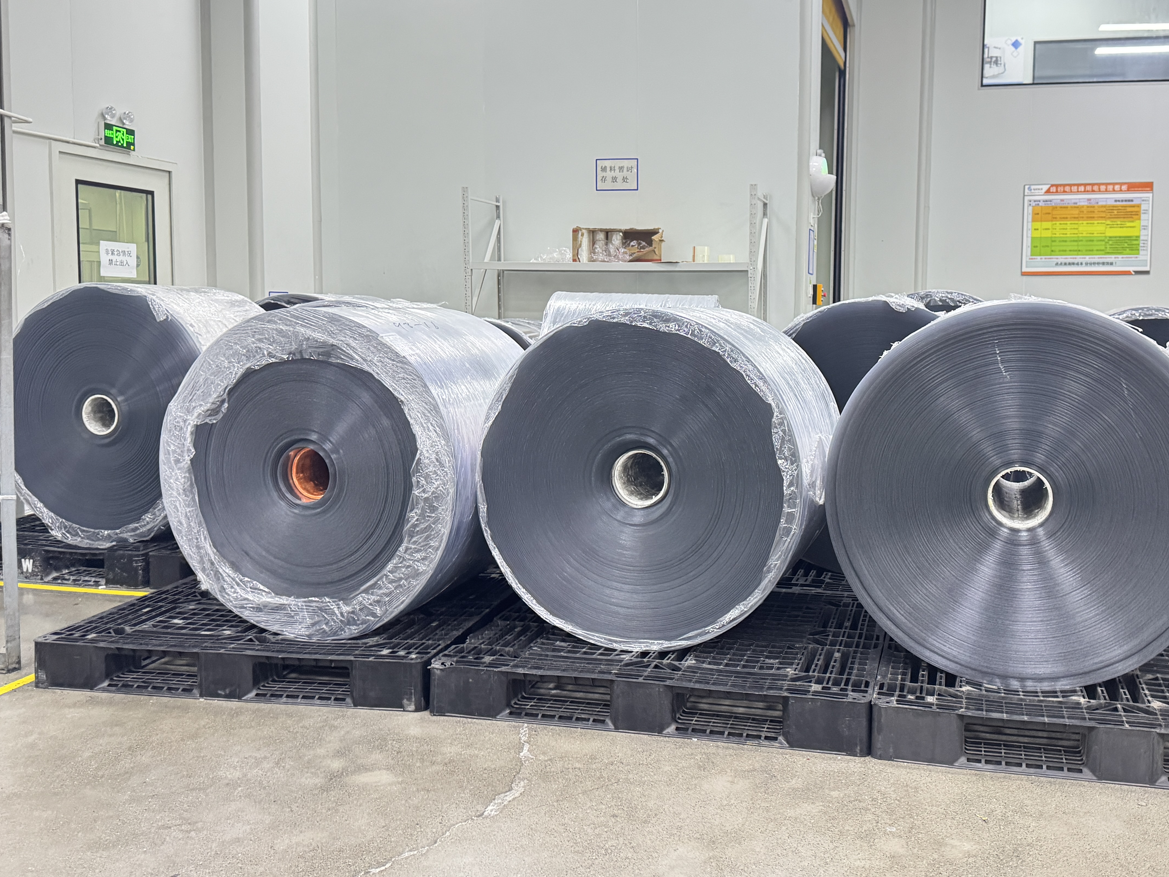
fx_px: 1081
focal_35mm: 32
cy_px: 378
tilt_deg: -3.7
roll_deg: -1.2
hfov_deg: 56.2
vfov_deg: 44.1
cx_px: 720
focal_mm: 6.76
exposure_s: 1/50
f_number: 1.78
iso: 500
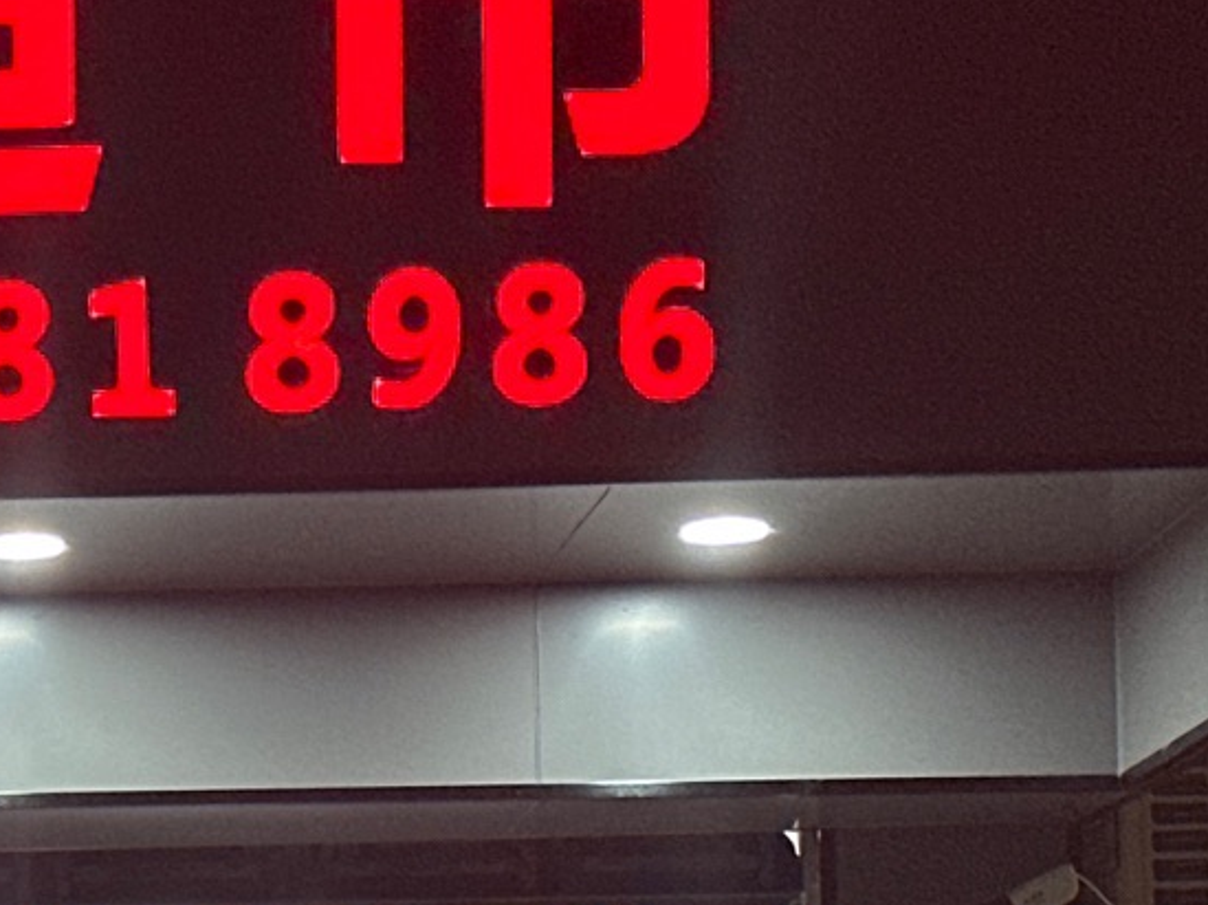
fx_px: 6103
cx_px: -803
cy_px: 1075
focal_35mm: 175
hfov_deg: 10.7
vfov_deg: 8.4
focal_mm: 6.86
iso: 100
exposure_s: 1/50
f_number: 1.78
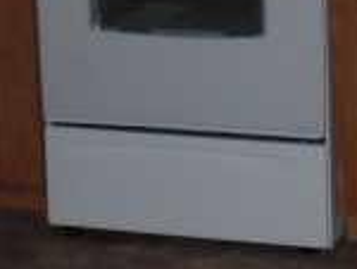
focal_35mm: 162
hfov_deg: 12.1
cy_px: -145
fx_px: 1673
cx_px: 336
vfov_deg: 8.9
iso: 200
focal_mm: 6.3
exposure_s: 1/60
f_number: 3.1
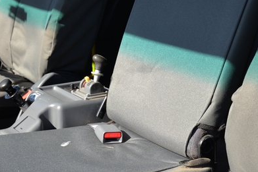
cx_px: 158
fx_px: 660
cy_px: 124
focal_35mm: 92
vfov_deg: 14.8
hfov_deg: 22.1
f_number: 7.1
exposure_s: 1/200
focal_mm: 35
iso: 200
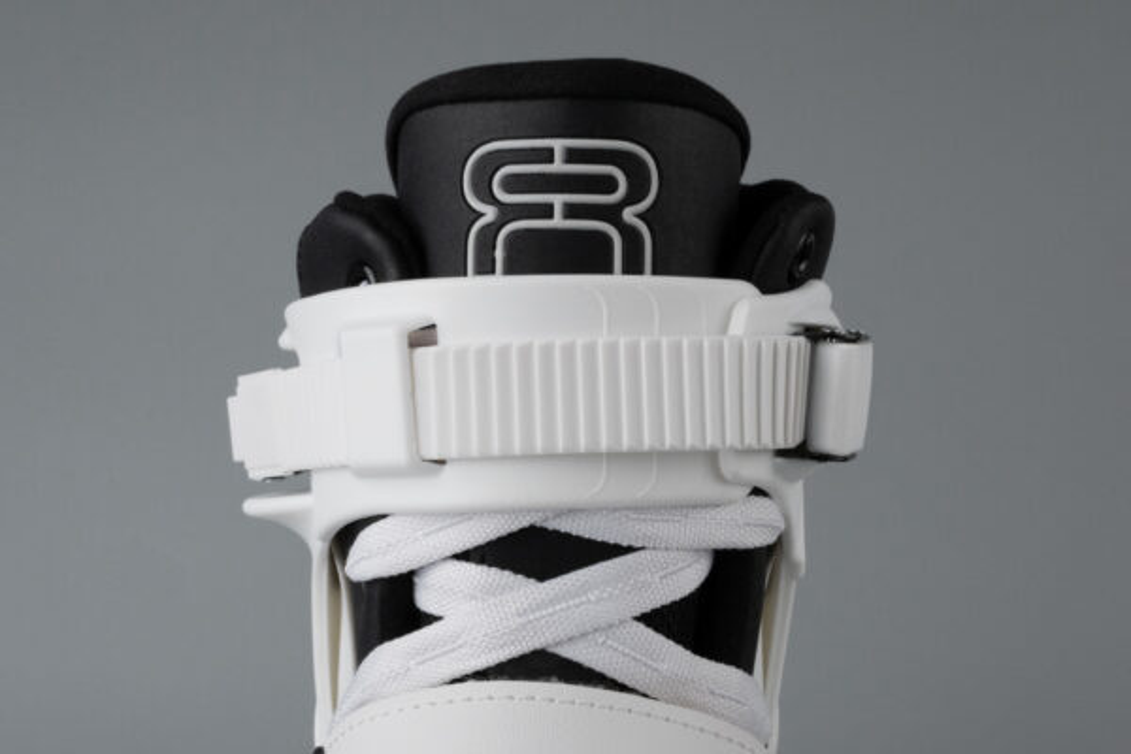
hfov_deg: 38.9
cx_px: 566
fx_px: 1602
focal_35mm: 51
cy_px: 377
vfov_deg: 26.5
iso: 1000
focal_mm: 34.2
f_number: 20
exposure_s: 1/100
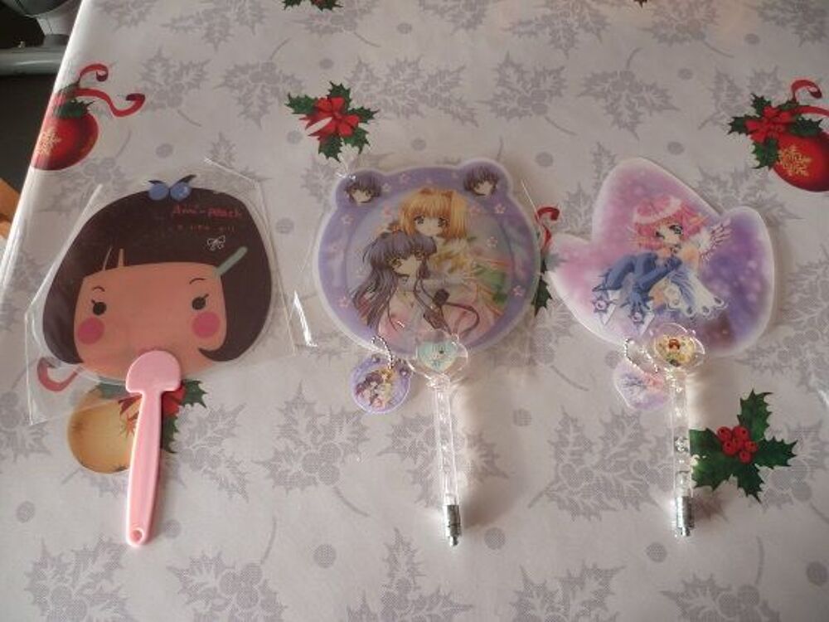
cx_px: 414
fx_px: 671
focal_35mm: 28
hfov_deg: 63.4
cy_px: 311
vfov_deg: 49.7
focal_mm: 5
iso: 80
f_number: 2.8
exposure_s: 1/30
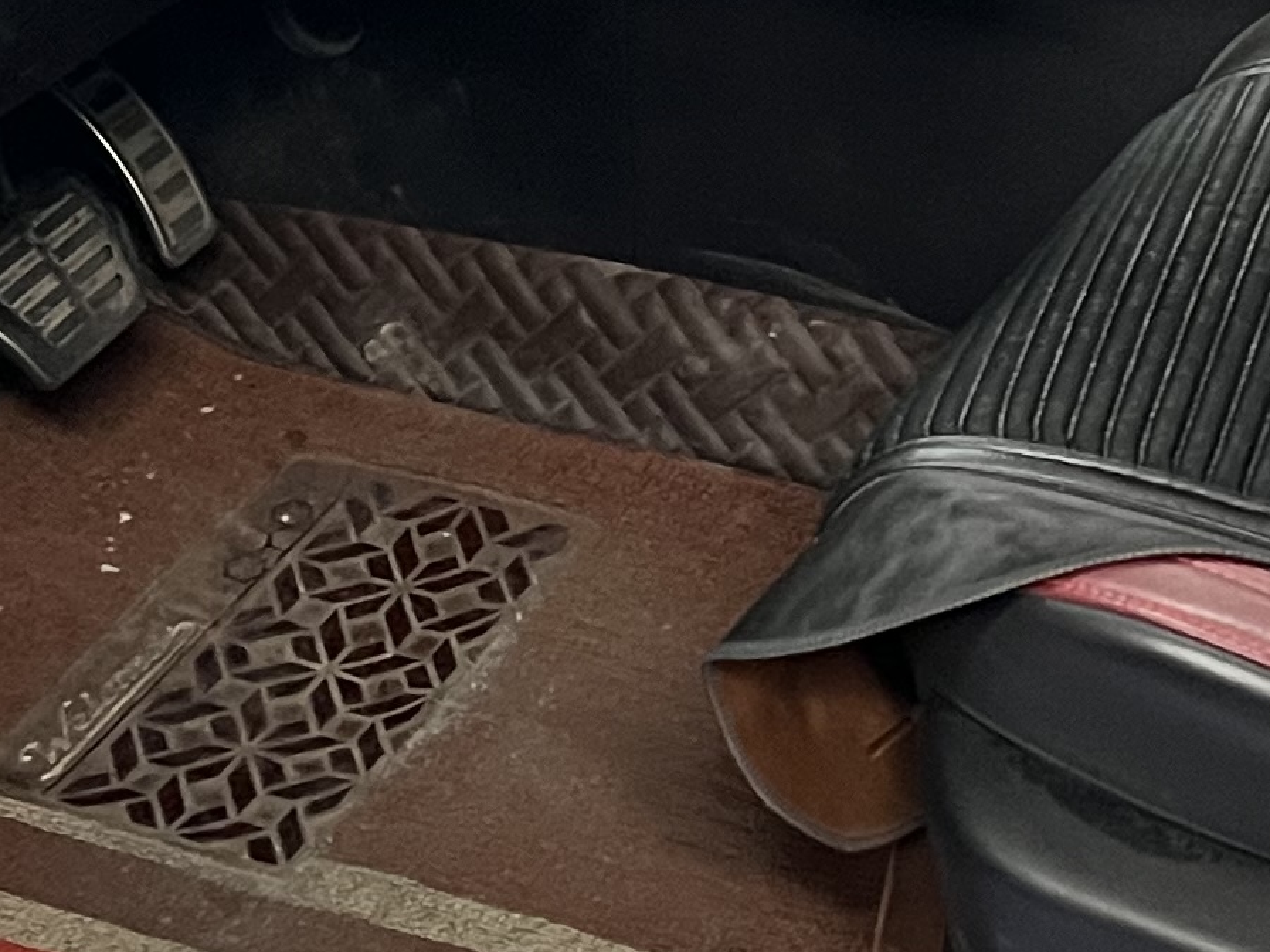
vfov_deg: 12.5
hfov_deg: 16.8
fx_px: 4293
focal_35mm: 117
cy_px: -26
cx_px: 566
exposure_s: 1/50
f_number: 1.5
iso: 320
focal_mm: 5.7
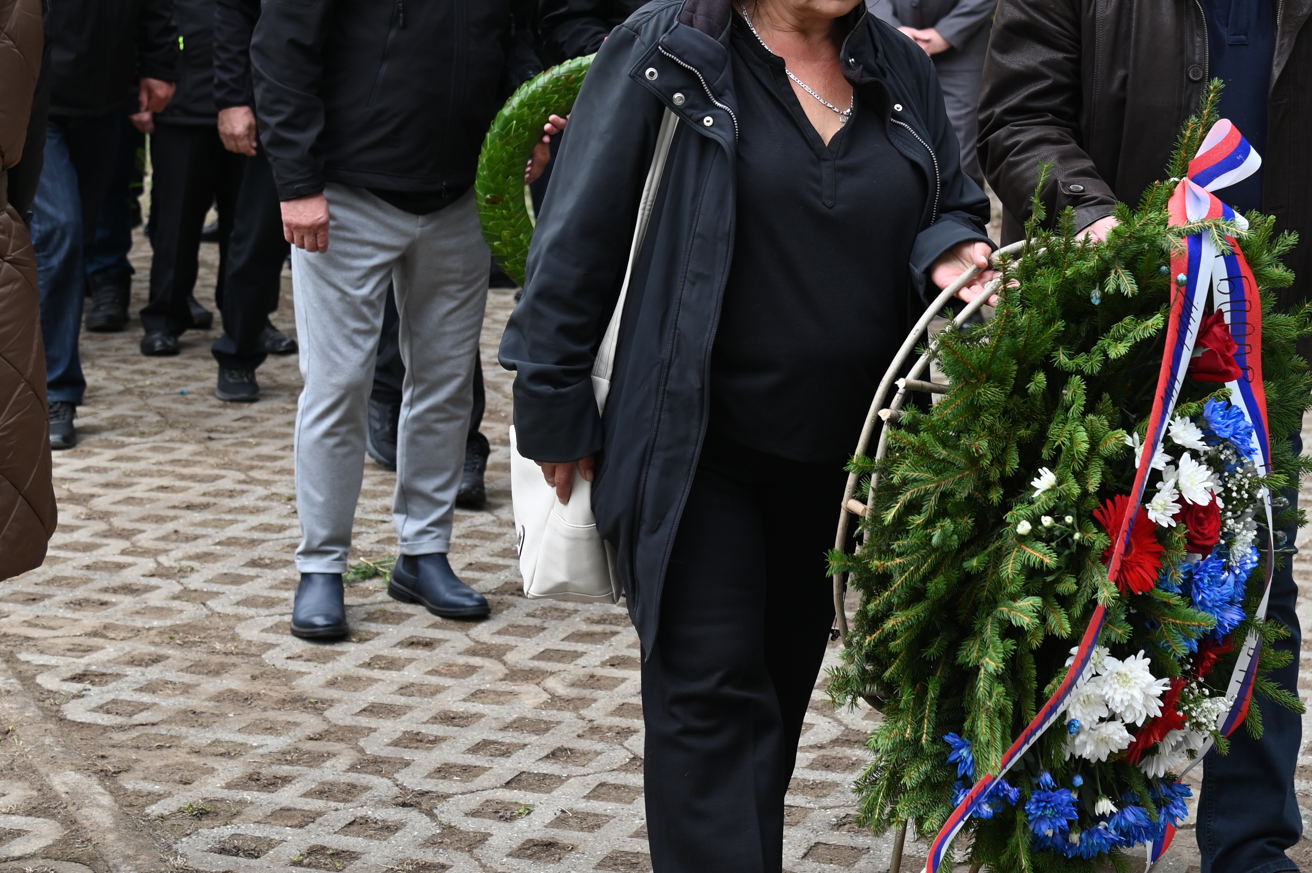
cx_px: 930
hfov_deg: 24.6
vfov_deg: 16.6
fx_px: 2987
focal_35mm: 82
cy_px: 356
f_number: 4.5
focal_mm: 48
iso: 200
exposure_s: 1/250
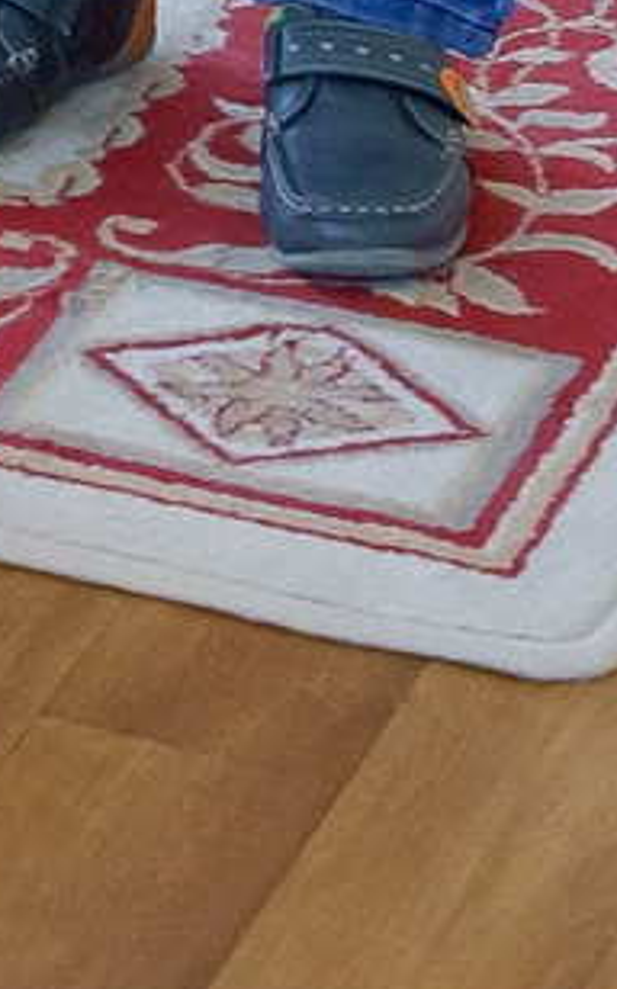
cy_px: -1689
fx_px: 8221
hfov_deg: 4.1
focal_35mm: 305
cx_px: -1408
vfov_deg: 6.4
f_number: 5
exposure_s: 1/160
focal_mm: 35
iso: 2500
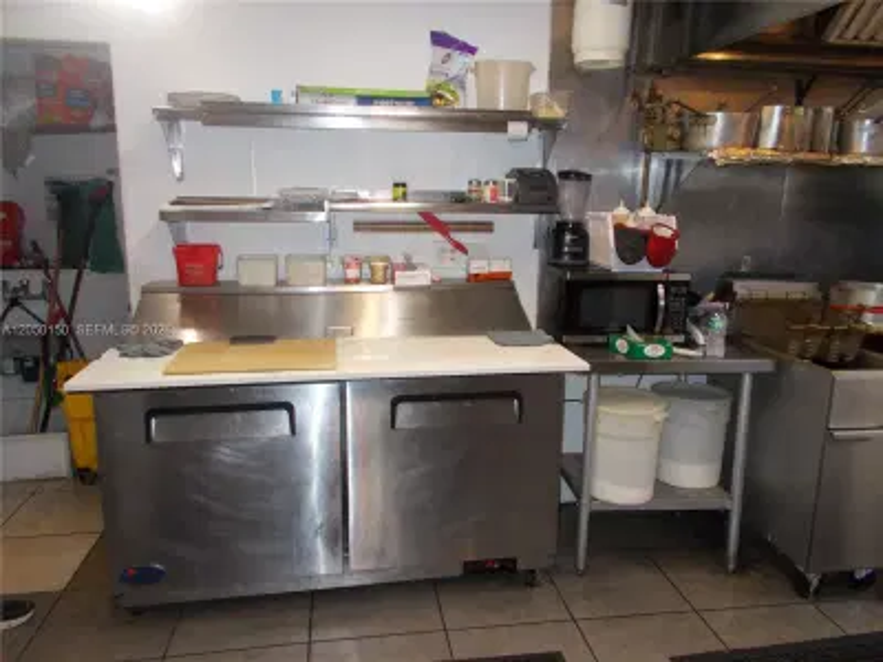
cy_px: 331
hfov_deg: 67.3
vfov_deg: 53.1
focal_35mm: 26
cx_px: 442
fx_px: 663
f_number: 3.2
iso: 200
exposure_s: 1/25
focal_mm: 4.6
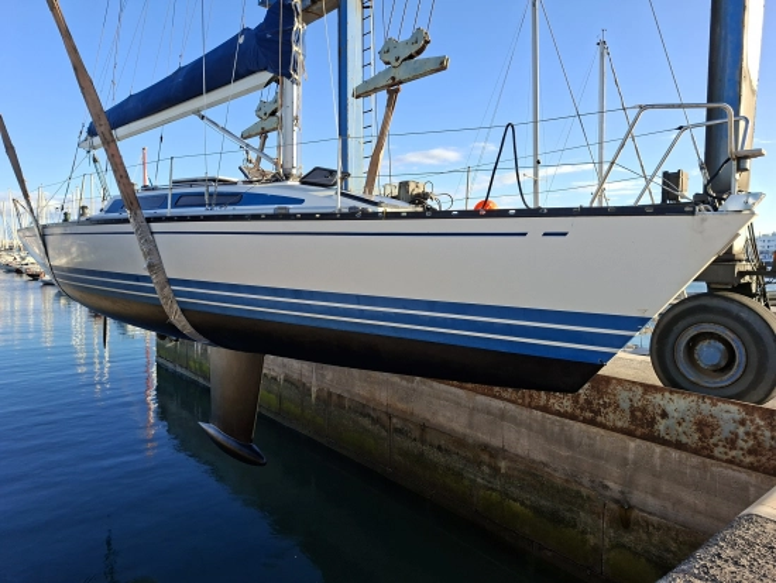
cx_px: 388
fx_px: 516
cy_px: 292
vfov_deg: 58.9
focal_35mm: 23
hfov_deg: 73.9
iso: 50
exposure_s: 1/962
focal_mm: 5.54
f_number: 1.8
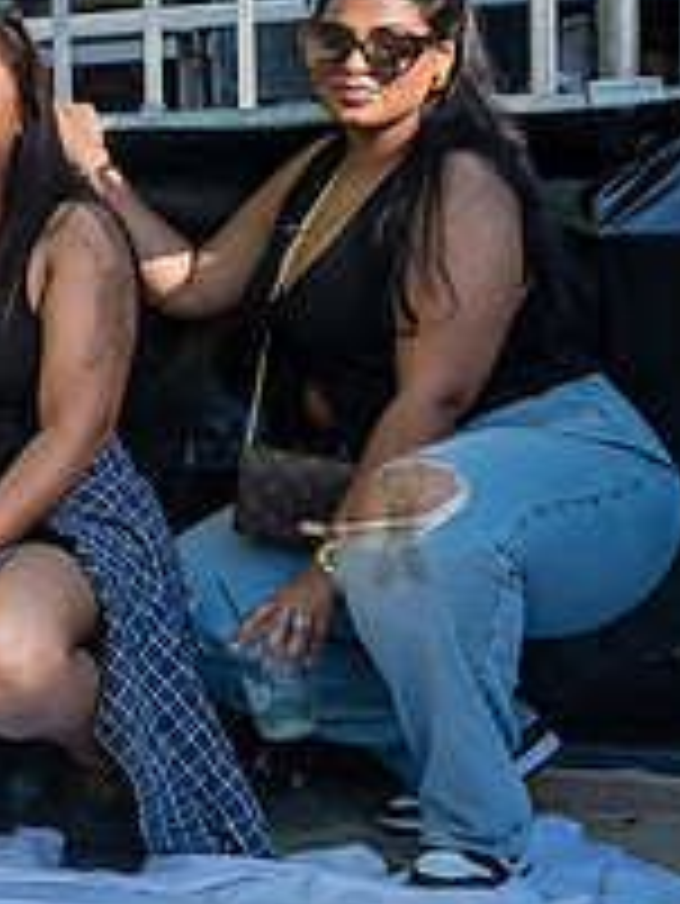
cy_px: 506
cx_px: -473
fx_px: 2538
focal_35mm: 97
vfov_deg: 20.2
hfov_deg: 13.9
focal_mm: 35
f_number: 3.5
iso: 2000
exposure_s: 1/4000
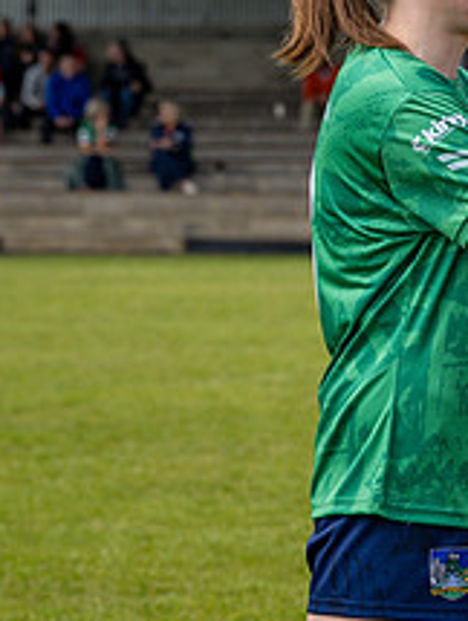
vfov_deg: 9.0
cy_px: 57
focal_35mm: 219
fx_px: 3936
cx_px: 877
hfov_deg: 6.6
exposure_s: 1/1250
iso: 100
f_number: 4
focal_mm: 70
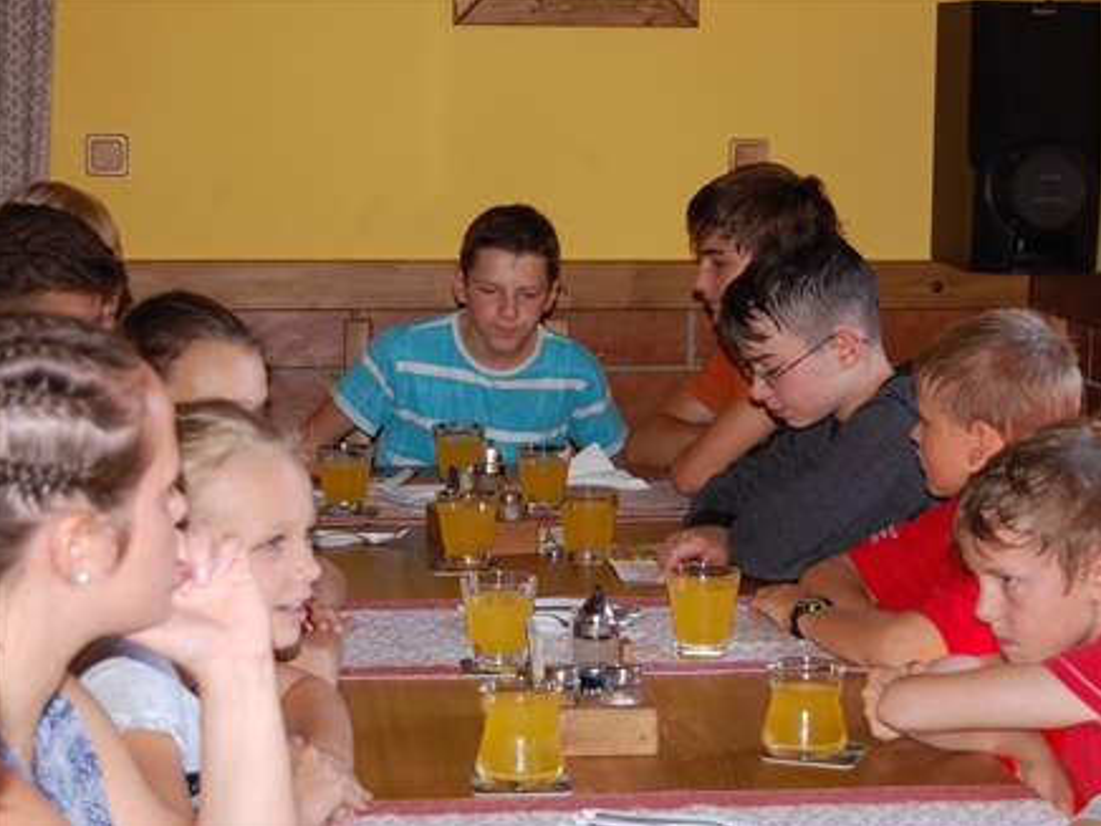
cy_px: 412
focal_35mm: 76
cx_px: 621
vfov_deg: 19.4
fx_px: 2417
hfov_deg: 25.6
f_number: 5.3
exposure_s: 1/60
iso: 400
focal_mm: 46
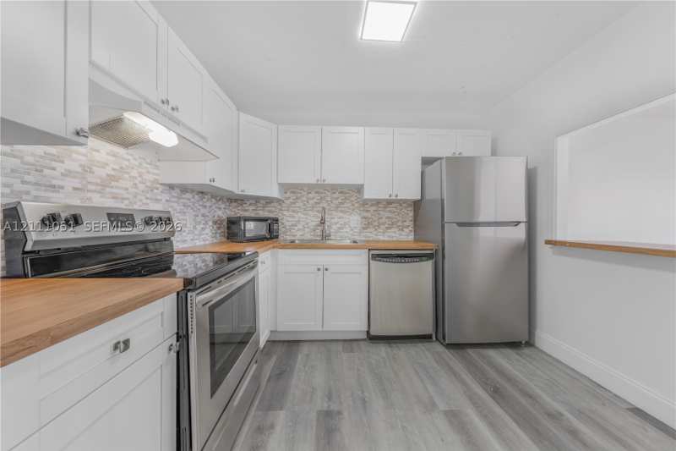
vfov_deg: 90.0
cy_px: 226
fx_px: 225
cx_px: 338
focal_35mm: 12
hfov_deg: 112.6
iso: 100
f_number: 8
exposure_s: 1/1.25
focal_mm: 12
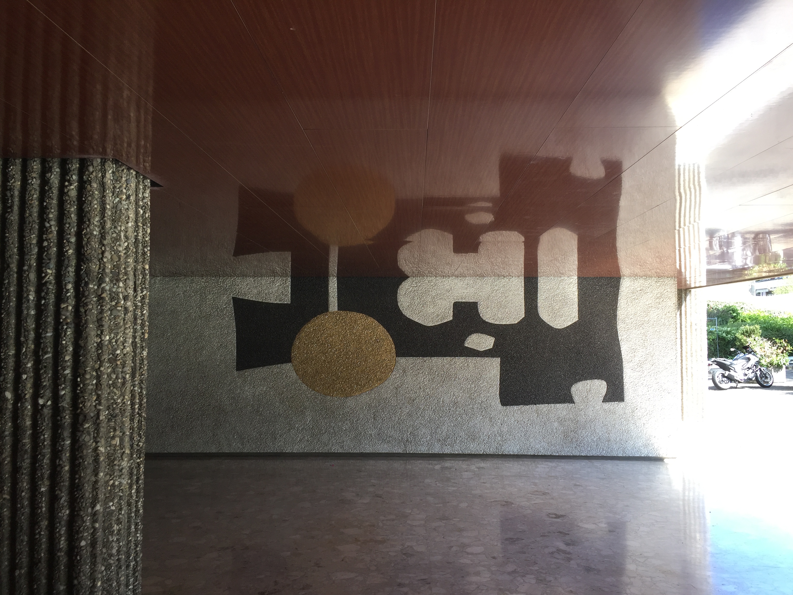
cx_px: 396
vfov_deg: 48.2
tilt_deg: +2.2
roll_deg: -0.5
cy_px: 298
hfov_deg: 61.7
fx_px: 664
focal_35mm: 29
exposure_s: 1/108
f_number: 2.2
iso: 32
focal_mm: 4.15
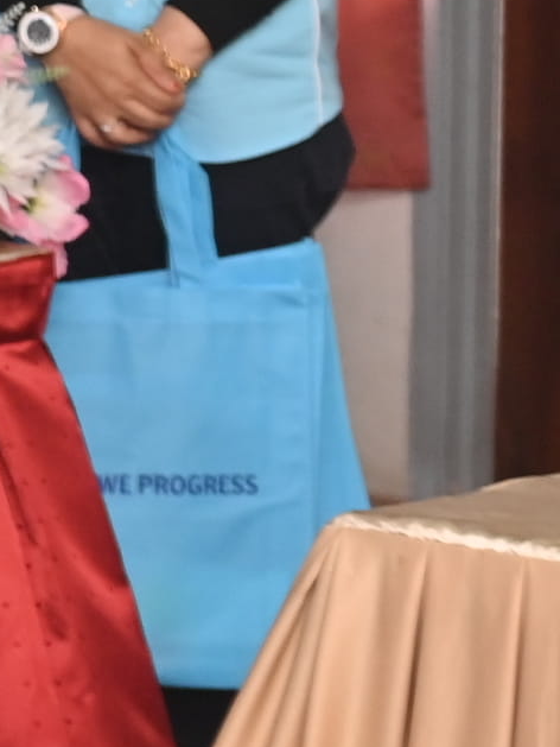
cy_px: -13
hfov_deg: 5.1
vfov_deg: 7.9
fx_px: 5369
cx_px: -2012
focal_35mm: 249
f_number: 3.5
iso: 640
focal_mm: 36
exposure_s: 1/125
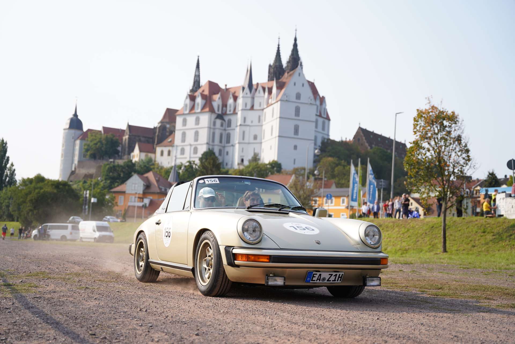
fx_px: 675
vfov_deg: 28.5
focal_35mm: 47
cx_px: 258
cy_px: 172
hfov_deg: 41.8
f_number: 2.8
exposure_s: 1/1000
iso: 100
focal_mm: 47.2
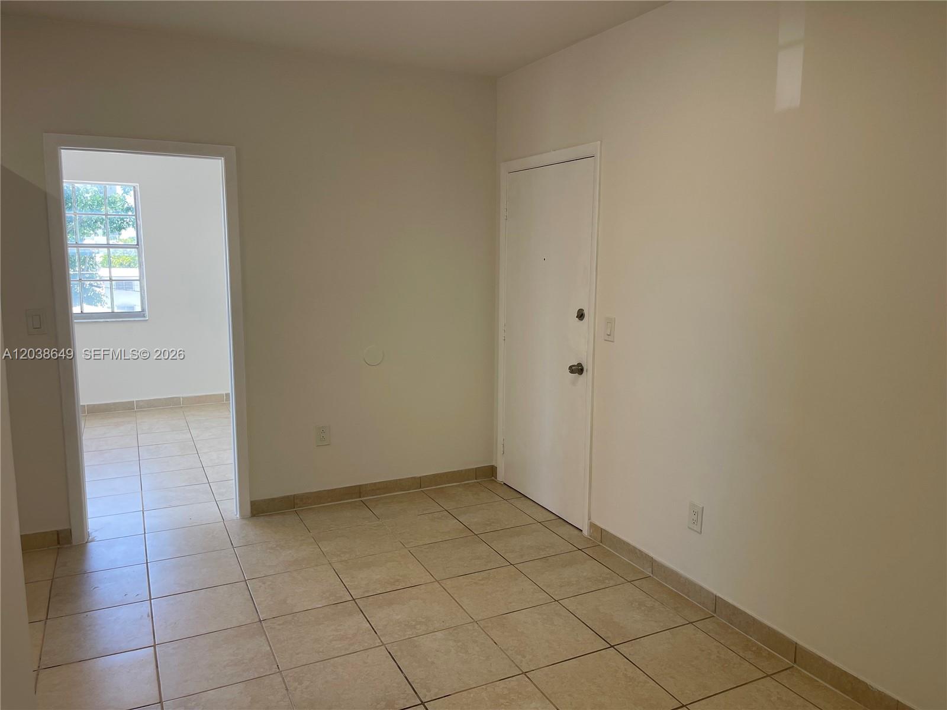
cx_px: 474
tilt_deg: -8.6
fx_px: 684
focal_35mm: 25
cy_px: 355
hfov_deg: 69.4
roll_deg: -0.6
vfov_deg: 54.9
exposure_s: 1/120
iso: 32
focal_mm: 5.1
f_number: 1.6
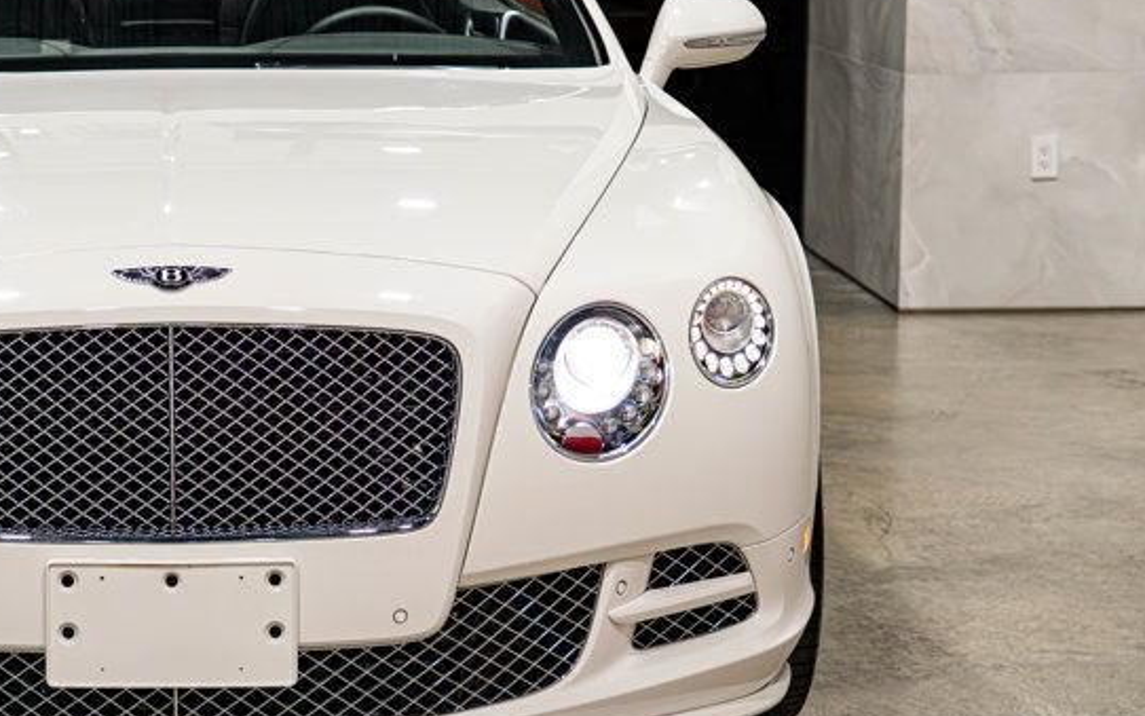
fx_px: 3028
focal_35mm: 97
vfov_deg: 13.5
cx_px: 195
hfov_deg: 21.1
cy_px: 327
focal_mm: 47
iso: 1000
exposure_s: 1/80
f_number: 4
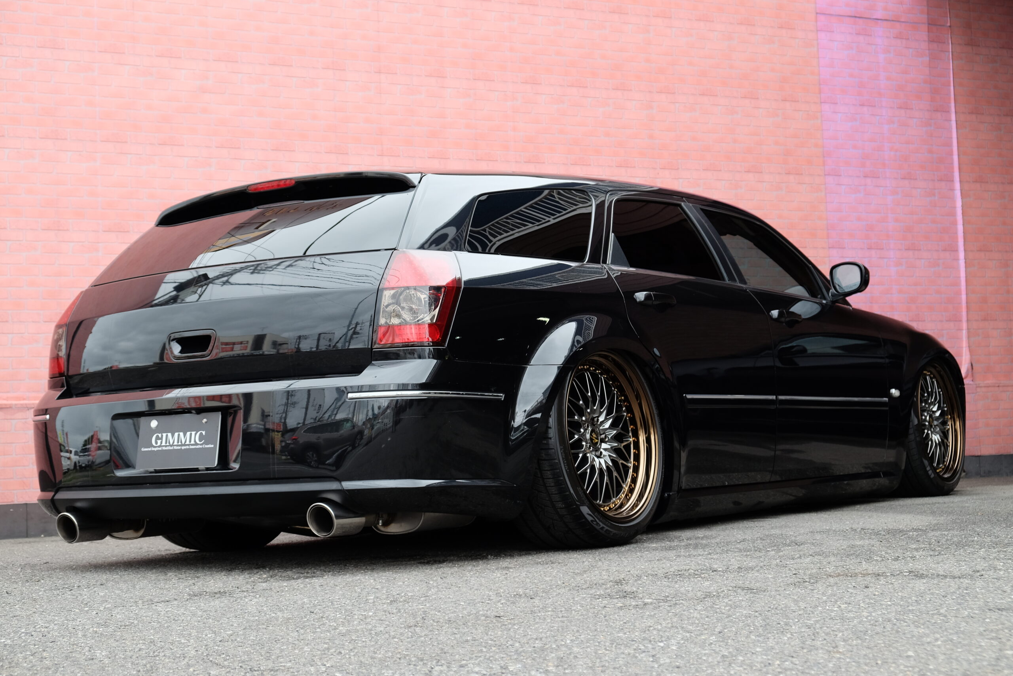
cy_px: 338
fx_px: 1660
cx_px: 506
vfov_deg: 23.0
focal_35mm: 59
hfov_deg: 33.9
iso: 400
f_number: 5
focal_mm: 39
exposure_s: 1/150
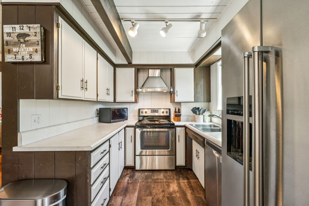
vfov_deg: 72.7
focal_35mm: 16
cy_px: 103
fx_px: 140
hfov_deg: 95.7
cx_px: 154
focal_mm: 16.3
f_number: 13
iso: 100
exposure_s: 1/1.67
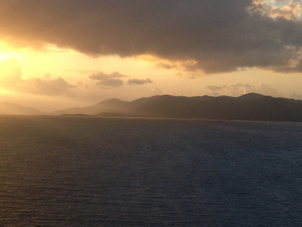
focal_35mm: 96
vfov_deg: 15.4
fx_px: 838
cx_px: 7
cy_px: 80
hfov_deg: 19.9
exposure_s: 1/452
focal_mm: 4.28
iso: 50
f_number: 2.4
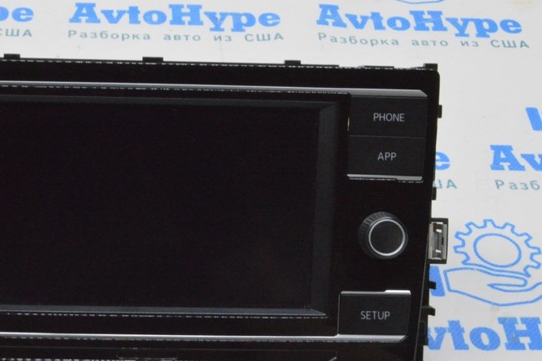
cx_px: 140
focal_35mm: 83
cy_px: 187
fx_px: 1246
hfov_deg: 24.3
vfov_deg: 16.5
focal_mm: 35
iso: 6400
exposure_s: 1/20
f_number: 20
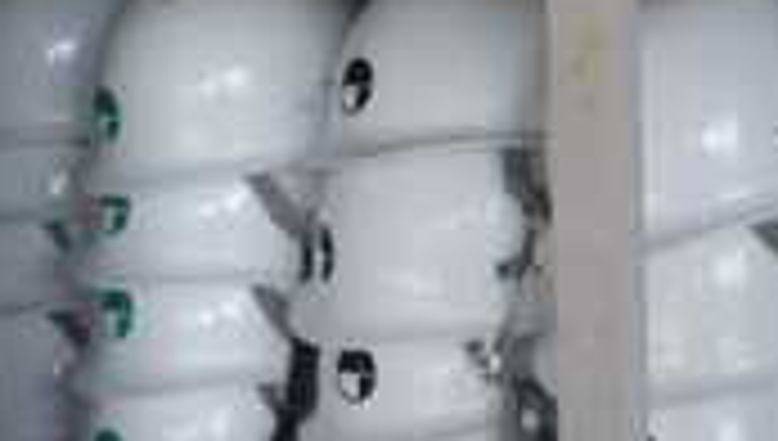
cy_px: -18
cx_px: 706
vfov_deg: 12.1
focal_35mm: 99
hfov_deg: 21.1
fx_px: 2046
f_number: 3.5
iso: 80
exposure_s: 1/50
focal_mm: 6.3
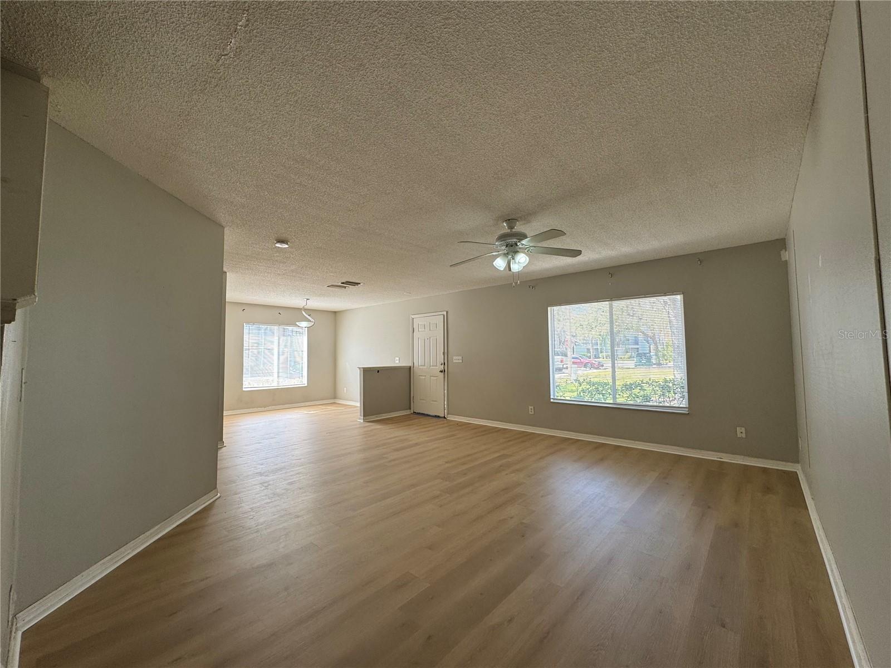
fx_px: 360
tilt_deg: +3.4
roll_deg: +1.0
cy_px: 334
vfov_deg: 85.7
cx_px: 446
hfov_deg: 102.1
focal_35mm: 14
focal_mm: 2.22
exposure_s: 1/99
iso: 40
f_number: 2.2
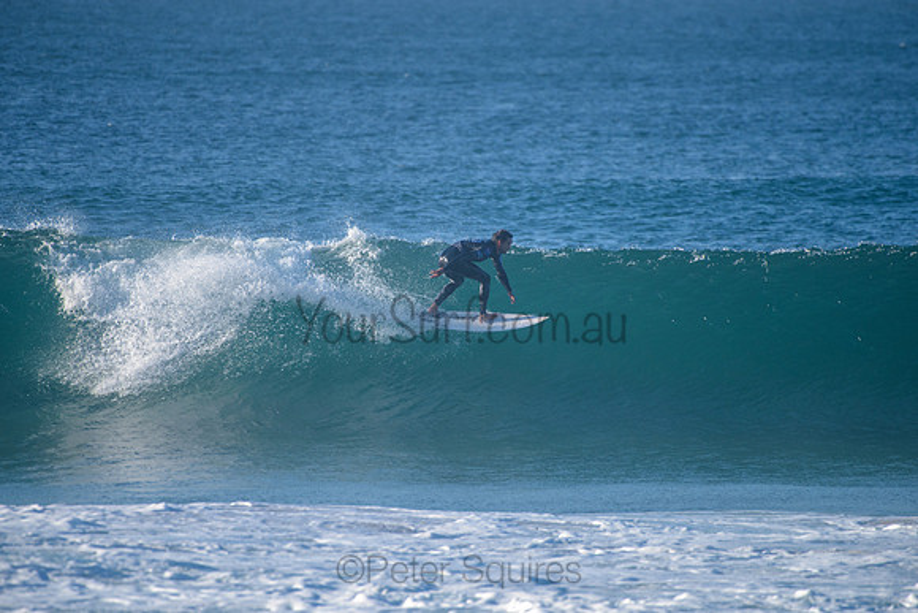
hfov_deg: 3.8
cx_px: 460
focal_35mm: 540
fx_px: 13764
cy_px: 292
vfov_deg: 2.5
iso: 360
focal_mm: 500
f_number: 5.6
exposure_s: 1/2000
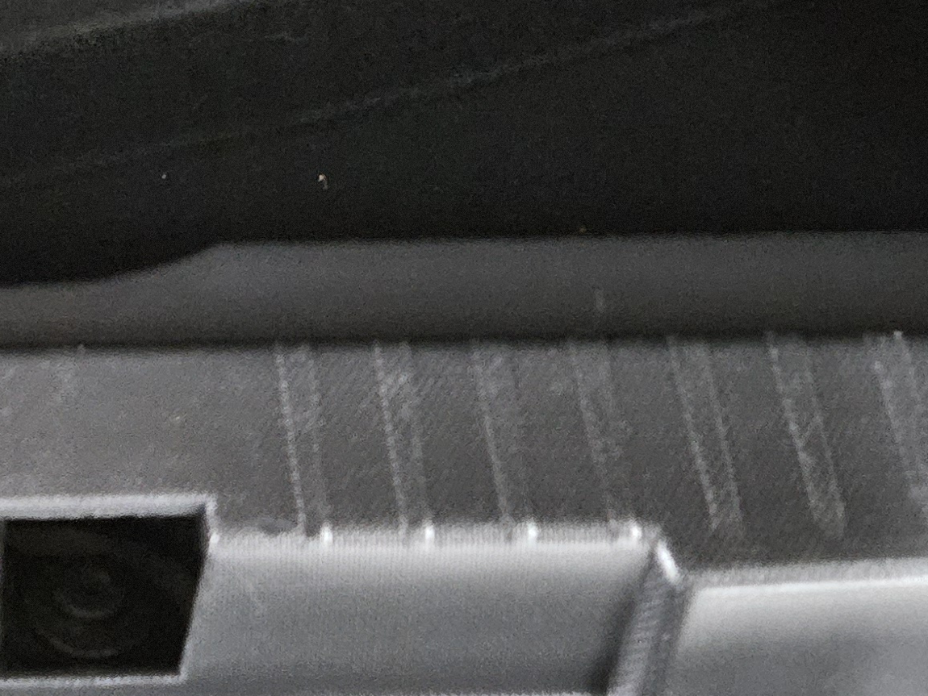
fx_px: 2145
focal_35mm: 80
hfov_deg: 23.2
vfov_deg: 17.1
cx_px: -53
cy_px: -253
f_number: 1.8
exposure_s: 1/15
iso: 4000
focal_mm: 5.4
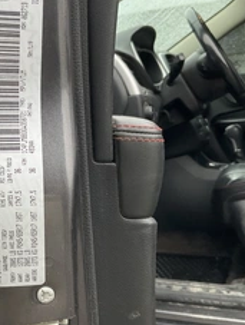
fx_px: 480
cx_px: 52
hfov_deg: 28.1
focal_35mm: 51
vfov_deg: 37.4
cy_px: 168
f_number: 1.8
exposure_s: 1/122
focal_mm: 3
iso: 50
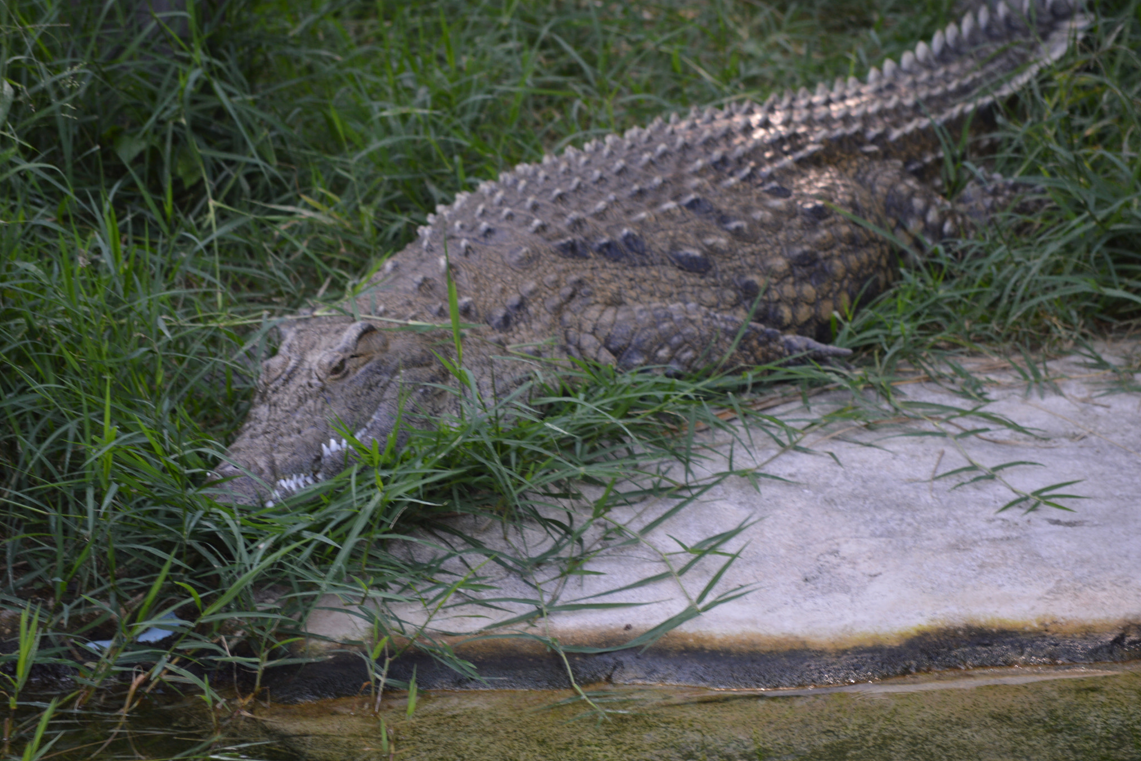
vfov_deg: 4.9
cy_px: 381
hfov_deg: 7.4
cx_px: 571
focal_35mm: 279
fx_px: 8826
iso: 200
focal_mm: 185
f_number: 5.6
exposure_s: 1/60
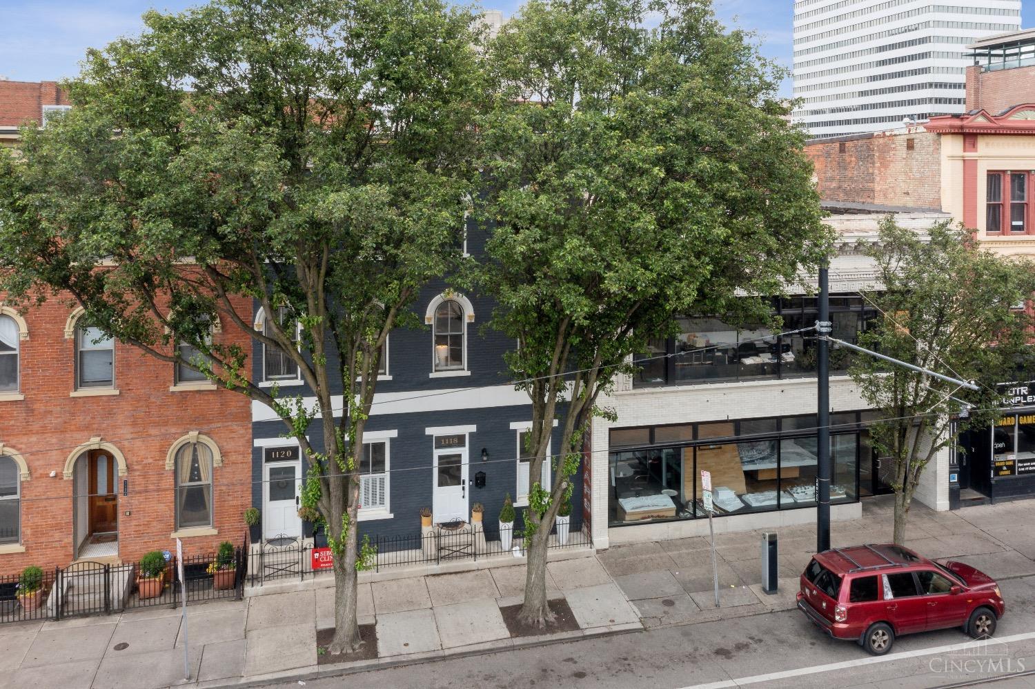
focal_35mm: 28
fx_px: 805
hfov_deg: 65.5
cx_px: 518
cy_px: 344
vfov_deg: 46.4
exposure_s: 1/40
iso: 100
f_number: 8
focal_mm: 10.3
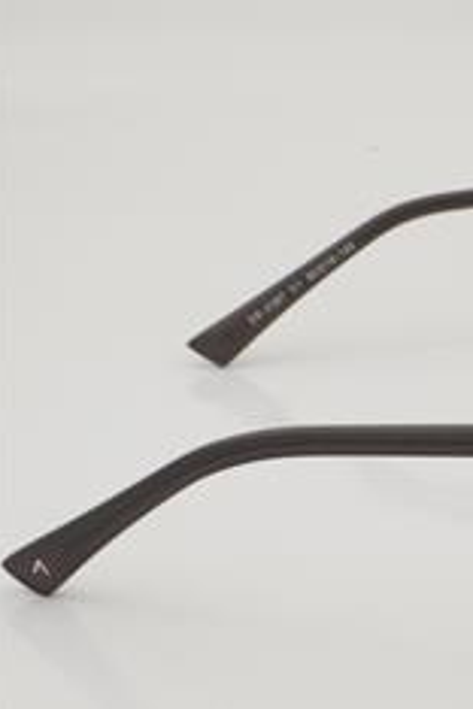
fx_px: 2522
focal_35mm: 128
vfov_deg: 16.0
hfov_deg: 10.5
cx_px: 597
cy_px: 376
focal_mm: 50
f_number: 32
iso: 100
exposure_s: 1/3
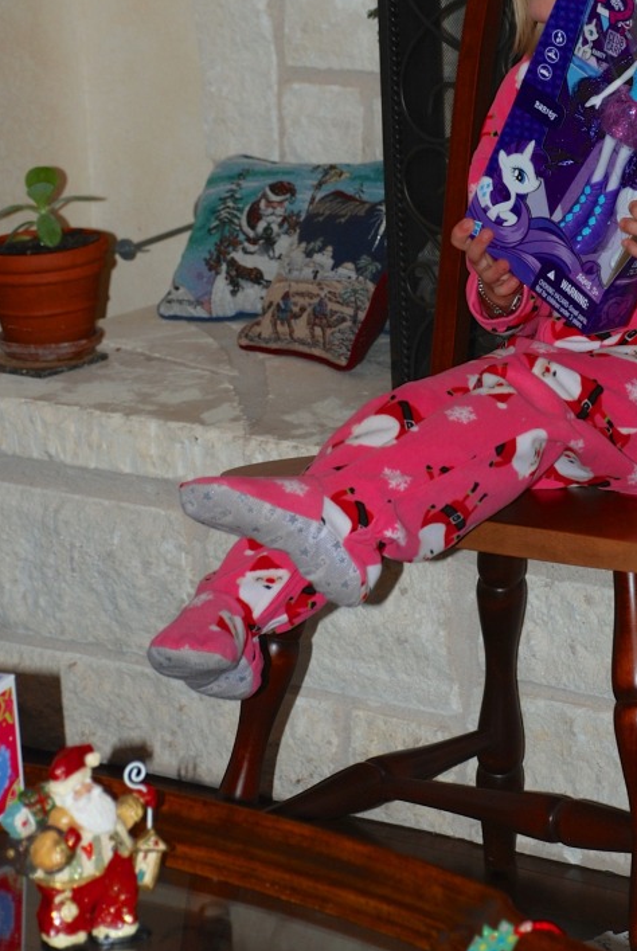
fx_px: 4419
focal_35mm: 167
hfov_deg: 8.2
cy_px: 253
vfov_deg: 12.3
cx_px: 508
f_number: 5.3
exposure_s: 1/60
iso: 200
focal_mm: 66
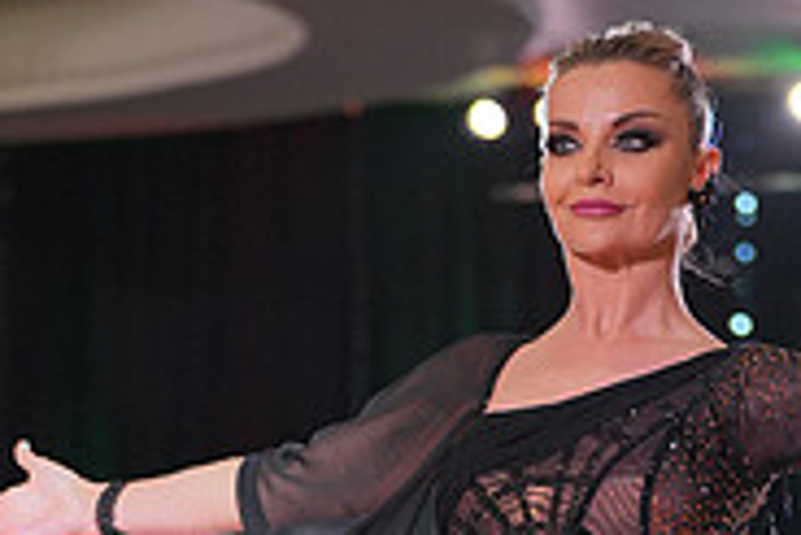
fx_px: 4921
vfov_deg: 6.1
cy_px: 866
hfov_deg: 9.3
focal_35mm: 221
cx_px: 520
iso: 1000
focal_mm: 70
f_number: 2.8
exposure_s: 1/500
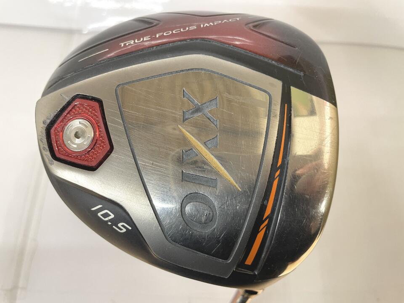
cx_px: 202
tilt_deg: -65.8
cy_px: 152
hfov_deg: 67.3
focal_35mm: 26
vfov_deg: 53.1
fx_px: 303
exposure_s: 1/60
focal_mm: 4.2
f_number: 1.6
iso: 125
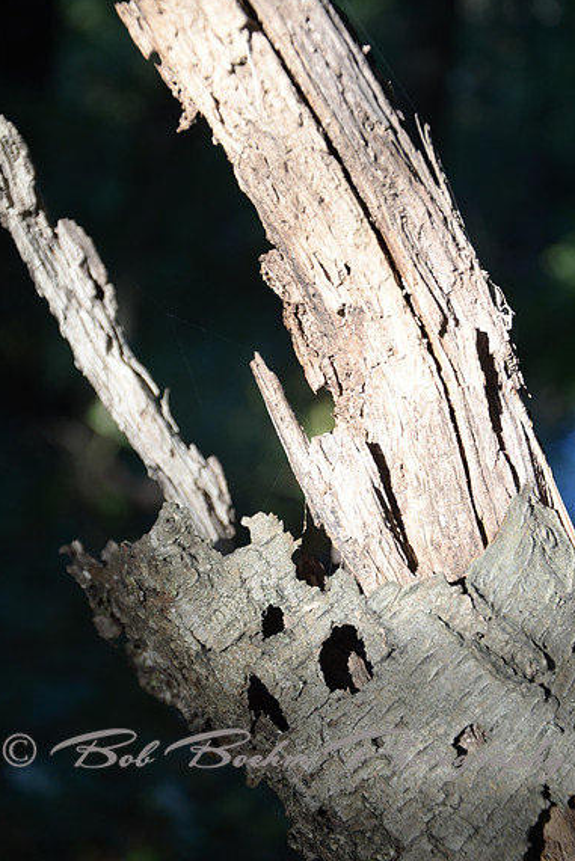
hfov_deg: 18.7
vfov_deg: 27.7
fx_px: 1748
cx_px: 287
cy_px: 430
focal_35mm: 73
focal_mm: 48
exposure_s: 1/50
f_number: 5
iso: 250
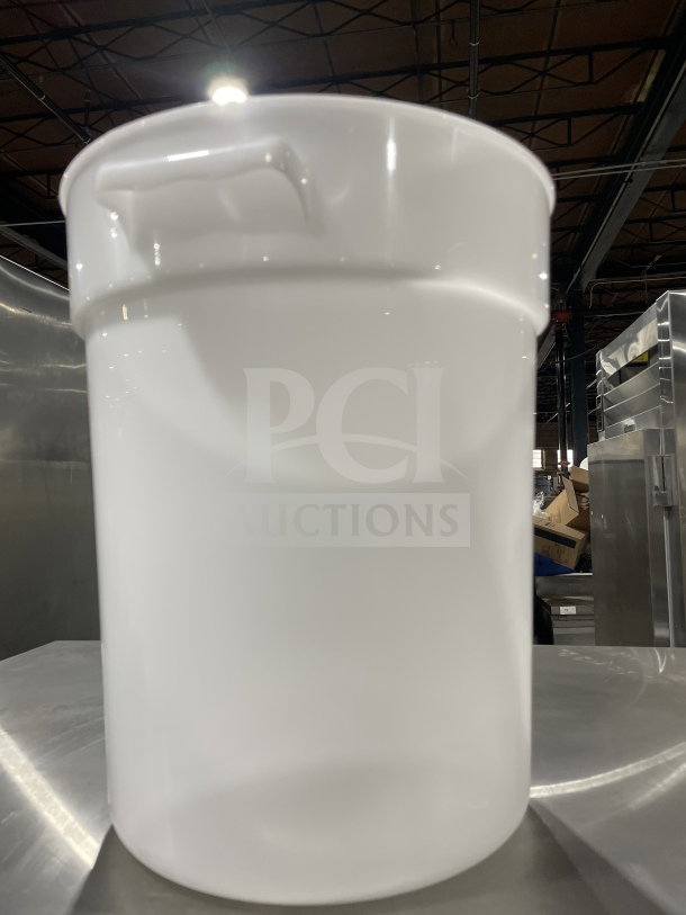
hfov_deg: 53.1
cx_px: 343
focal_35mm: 26
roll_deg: +1.0
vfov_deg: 67.3
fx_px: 687
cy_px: 458
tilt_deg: +3.9
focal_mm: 4.2
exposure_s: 1/112
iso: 125
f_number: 1.6
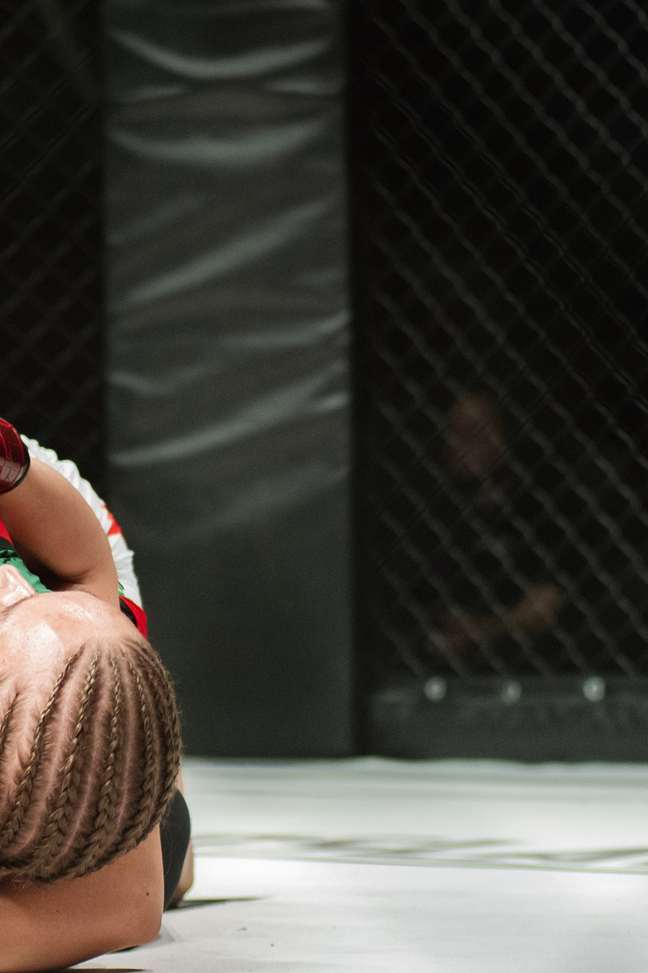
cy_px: 550
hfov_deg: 7.1
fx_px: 5130
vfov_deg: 10.8
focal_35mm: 190
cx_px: -237
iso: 2000
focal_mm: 86
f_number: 4
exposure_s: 1/640
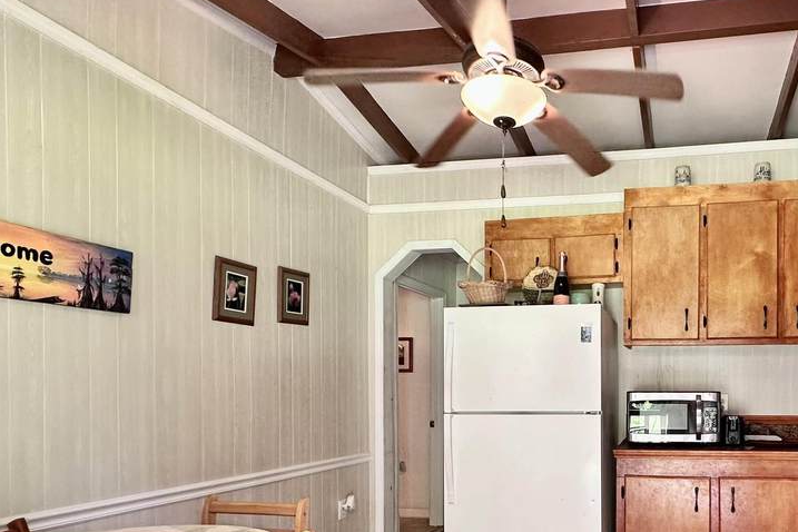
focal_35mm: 26
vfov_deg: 47.6
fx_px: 576
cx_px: 603
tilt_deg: -0.4
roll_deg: +0.1
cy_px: 401
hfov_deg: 65.0
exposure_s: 1/60
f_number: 2.2
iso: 200
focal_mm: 2.22
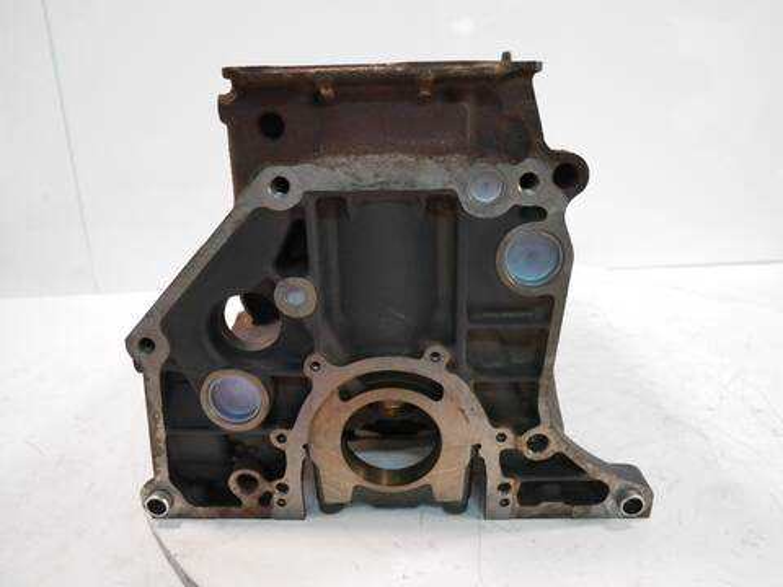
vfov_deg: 56.8
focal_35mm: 24
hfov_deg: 71.6
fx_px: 543
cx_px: 392
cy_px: 294
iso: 2000
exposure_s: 1/125
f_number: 3.5
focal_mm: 12
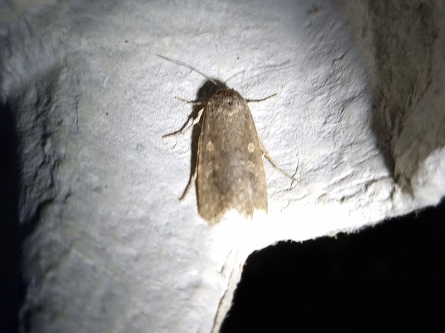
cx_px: 222
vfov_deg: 53.1
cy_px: 166
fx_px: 334
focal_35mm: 26
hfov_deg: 67.3
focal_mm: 5.4
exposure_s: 1/50
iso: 160
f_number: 1.8
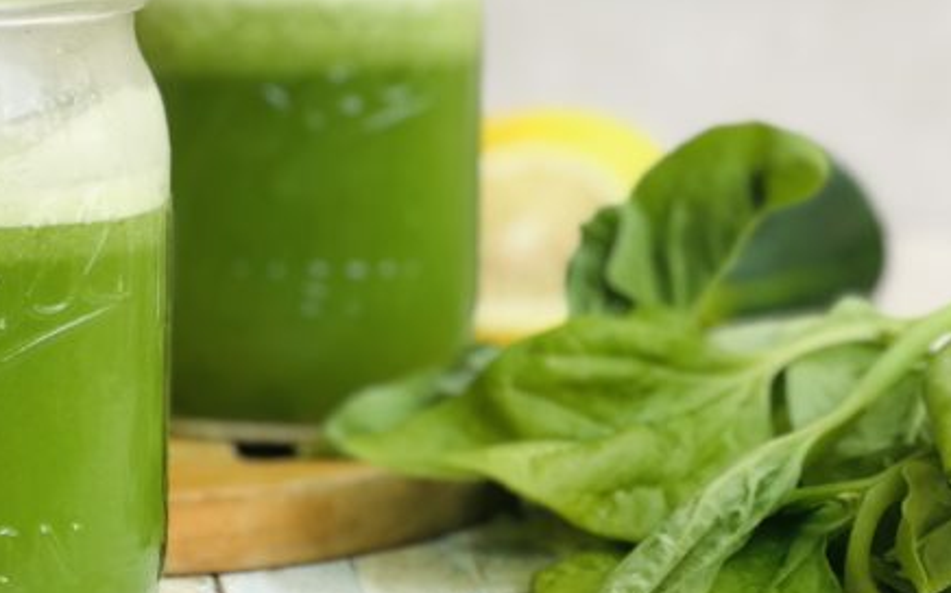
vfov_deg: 9.2
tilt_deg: -4.7
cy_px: -22
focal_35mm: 142
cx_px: -48
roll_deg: +1.0
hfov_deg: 14.4
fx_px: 3678
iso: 20
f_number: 2.8
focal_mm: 6.6
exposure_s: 1/176
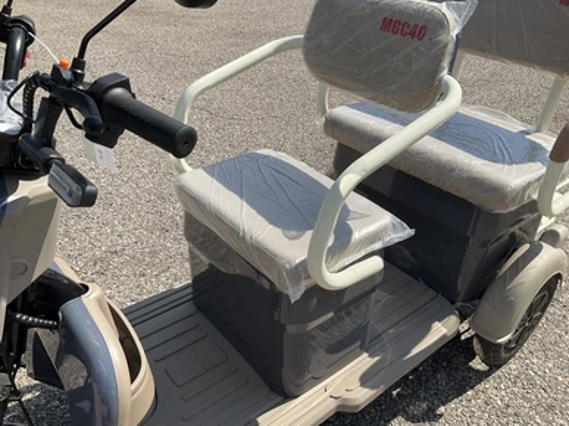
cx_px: 284
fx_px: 493
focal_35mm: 30
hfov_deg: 60.0
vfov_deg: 46.8
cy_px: 217
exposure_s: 1/1730
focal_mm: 3
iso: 25
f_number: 1.8
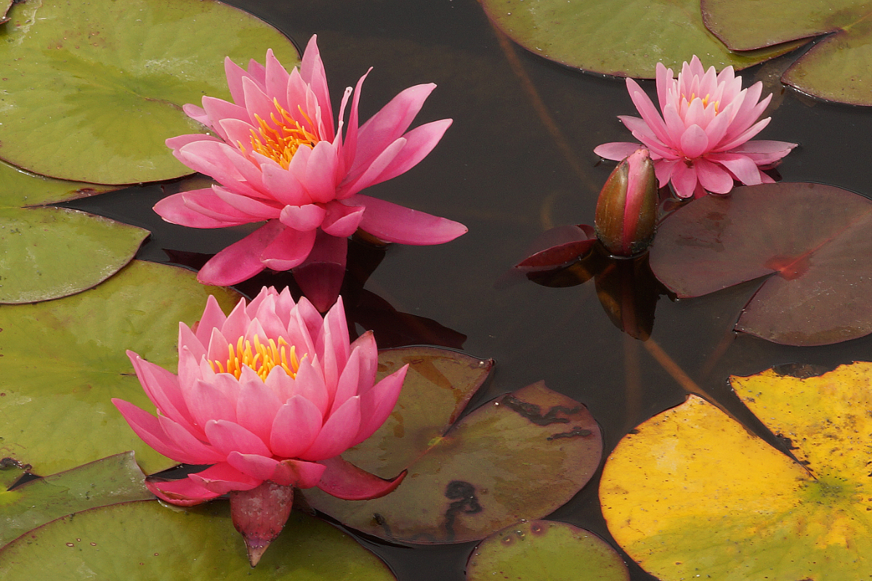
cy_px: 290
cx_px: 436
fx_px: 3633
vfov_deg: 9.1
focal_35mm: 150
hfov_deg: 13.7
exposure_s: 1/160
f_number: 13
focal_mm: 100
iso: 200
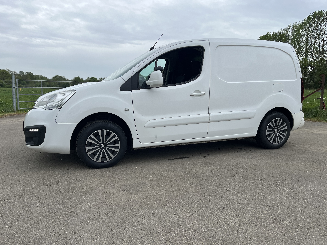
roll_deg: -2.5
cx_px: 164
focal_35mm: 26
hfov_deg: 67.3
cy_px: 122
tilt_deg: -7.9
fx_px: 246
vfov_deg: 53.1
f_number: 1.6
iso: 50
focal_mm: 5.1
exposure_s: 1/2899
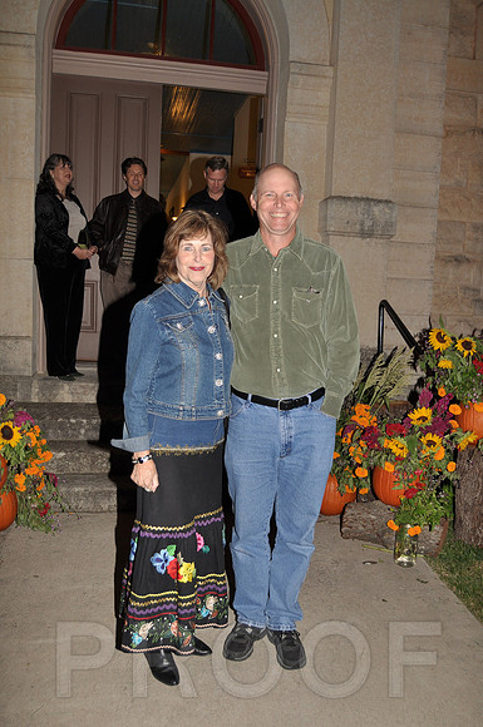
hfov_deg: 39.9
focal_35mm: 33
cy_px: 364
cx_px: 242
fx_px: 666
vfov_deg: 57.3
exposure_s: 1/60
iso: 250
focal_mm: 22
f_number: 4
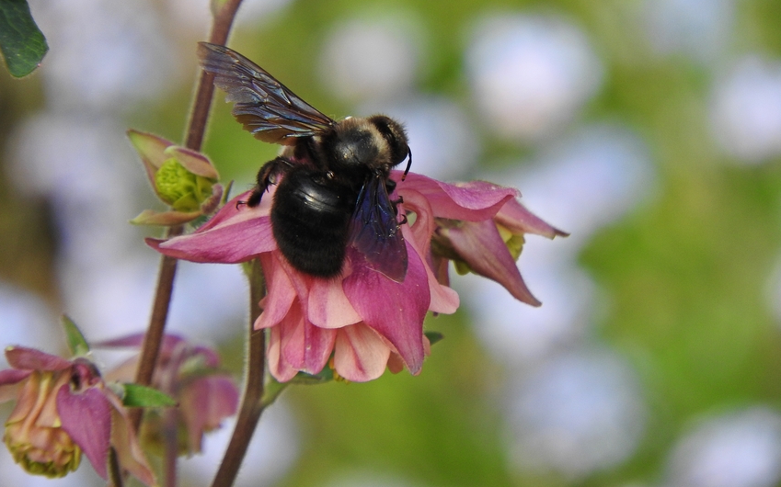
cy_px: 201
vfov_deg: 1.0
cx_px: 390
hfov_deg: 1.6
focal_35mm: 1277
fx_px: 27172
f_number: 6
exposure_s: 1/250
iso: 160
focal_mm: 215
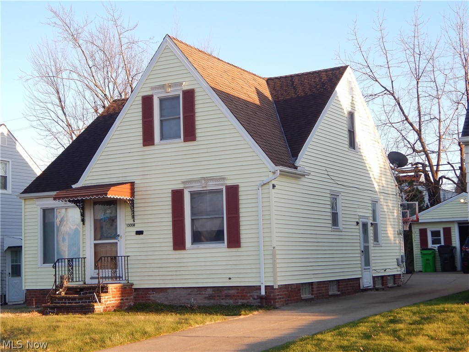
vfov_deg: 24.0
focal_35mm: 61
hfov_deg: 31.7
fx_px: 826
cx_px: 234
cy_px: 176
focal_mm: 10.9
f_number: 4
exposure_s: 1/200
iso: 125
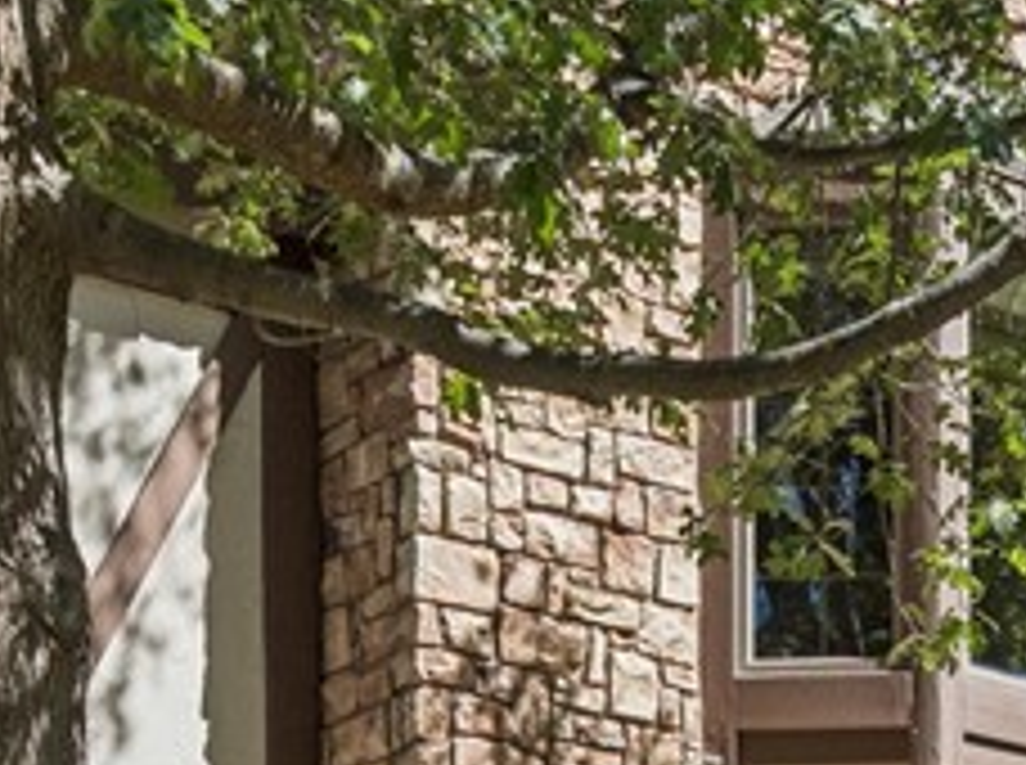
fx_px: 3194
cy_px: 1539
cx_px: 896
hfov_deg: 18.0
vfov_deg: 12.1
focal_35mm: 108
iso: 110
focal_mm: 12.3
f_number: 2.8
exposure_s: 1/50
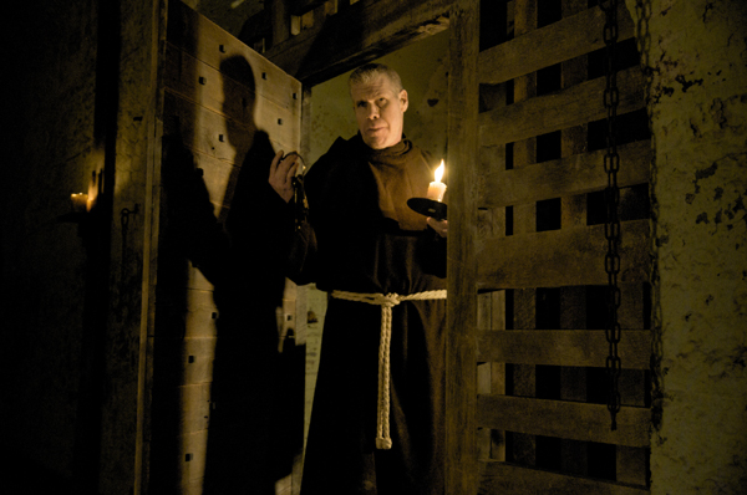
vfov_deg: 29.8
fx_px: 932
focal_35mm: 45
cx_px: 374
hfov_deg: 43.7
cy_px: 248
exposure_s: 1/50
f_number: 2.8
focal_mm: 30
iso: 1250
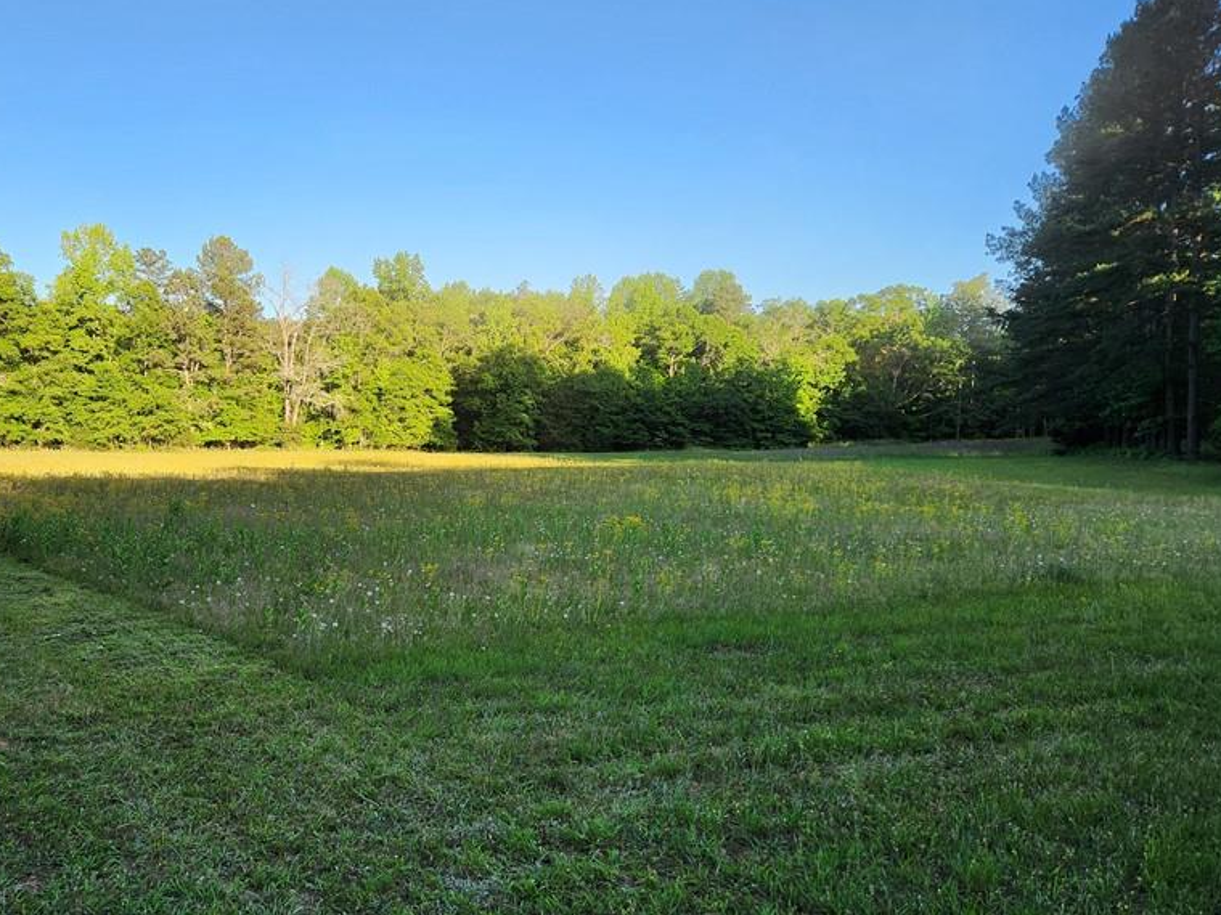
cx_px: 443
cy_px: 557
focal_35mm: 31
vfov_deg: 45.2
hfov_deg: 57.5
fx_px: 1093
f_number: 1.8
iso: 20
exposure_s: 1/424
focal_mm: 5.4
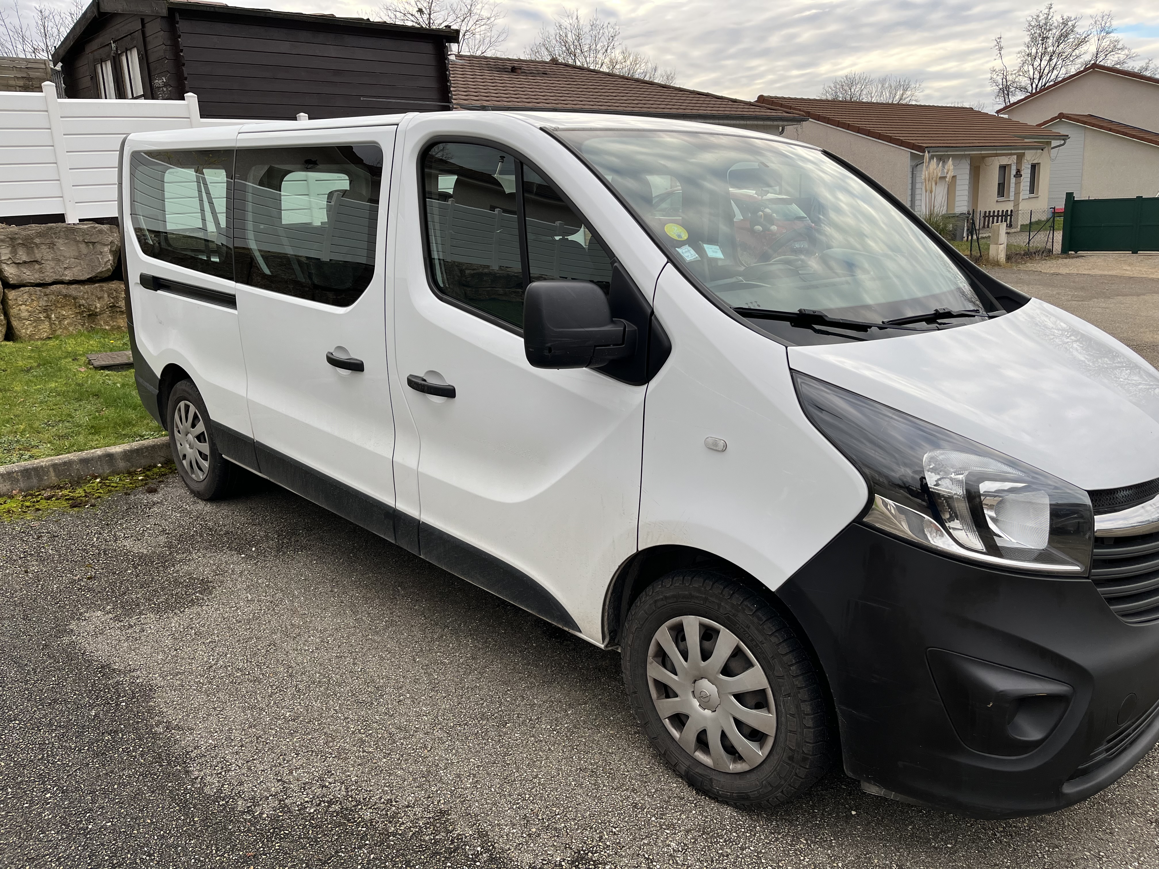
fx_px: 871
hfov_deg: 67.3
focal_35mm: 26
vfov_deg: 53.1
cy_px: 434
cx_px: 580
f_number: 1.6
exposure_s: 1/592
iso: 50
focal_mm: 5.1
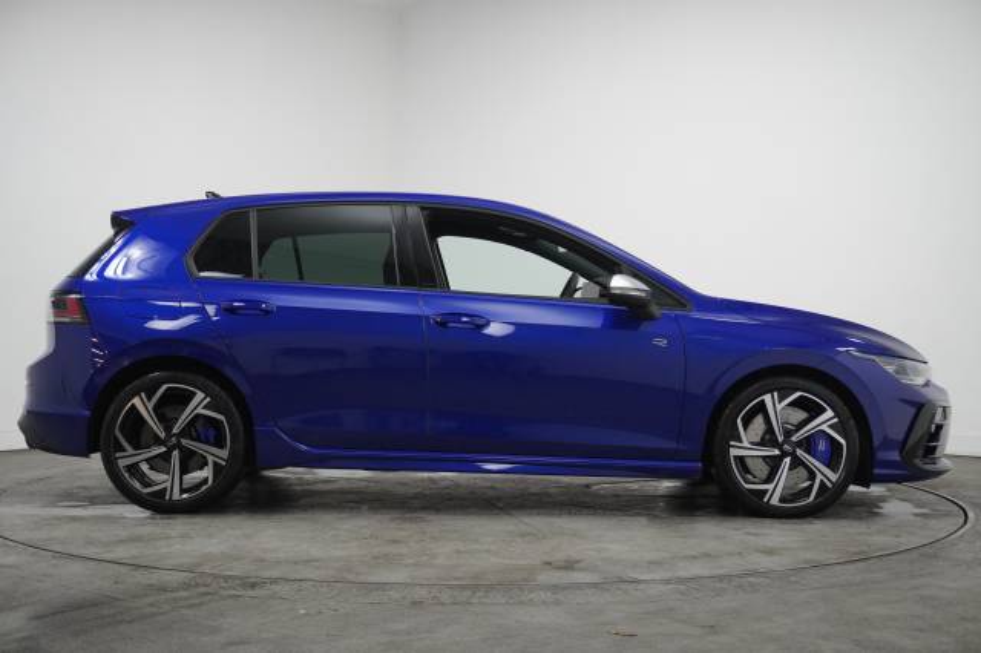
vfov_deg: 28.9
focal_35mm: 46
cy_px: 326
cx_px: 490
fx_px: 1266
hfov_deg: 42.3
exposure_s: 1/160
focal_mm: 31
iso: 2000
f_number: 5
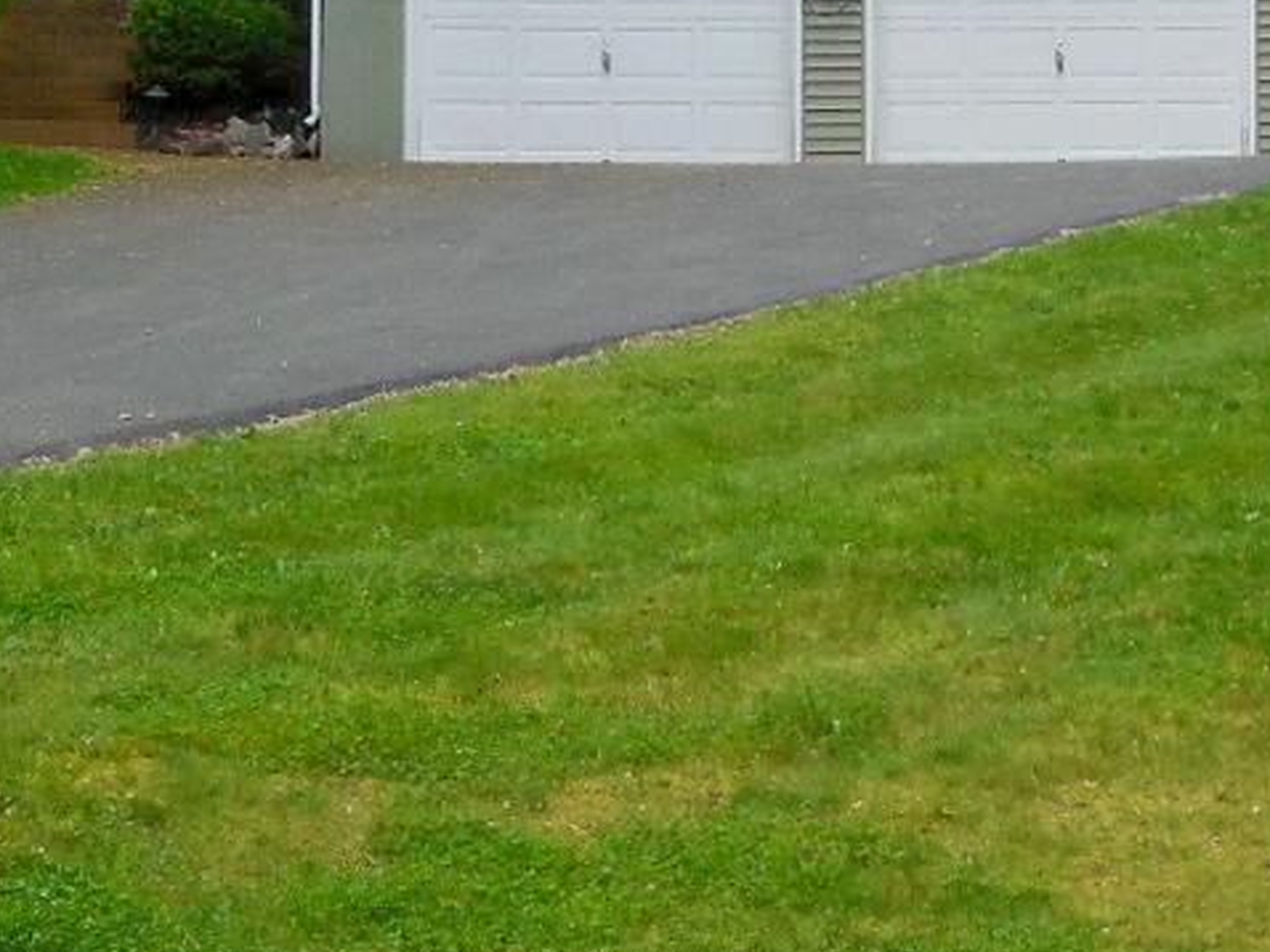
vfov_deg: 9.5
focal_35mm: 154
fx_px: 5647
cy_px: -263
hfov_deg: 12.7
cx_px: 1222
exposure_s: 1/125
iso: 125
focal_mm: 8.2
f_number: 3.8
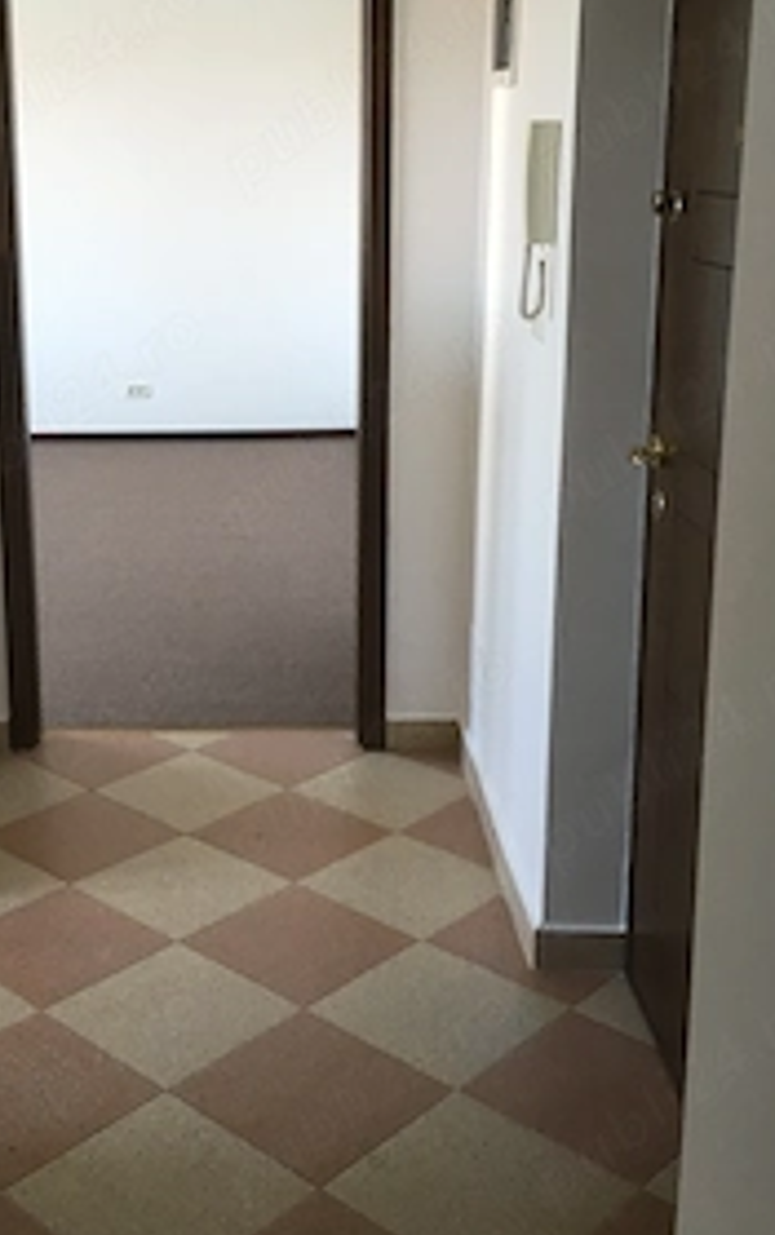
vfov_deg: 45.0
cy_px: 491
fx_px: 1483
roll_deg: +0.9
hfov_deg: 28.9
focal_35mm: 44
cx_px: 213
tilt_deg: -13.7
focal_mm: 4.15
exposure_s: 1/33
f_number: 2.2
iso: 40
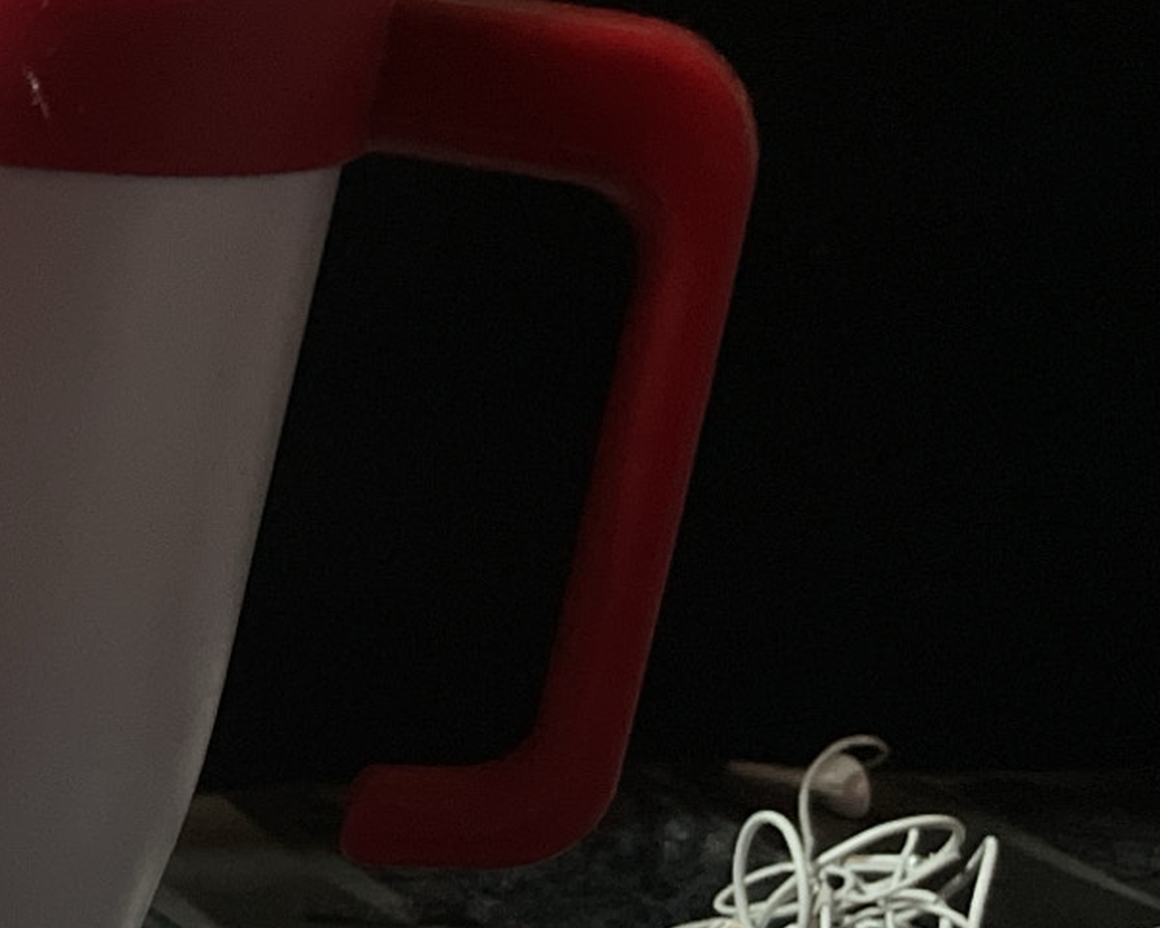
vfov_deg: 18.3
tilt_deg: -16.3
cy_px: 530
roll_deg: -6.1
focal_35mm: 84
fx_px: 2883
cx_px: -499
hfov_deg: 20.1
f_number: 1.6
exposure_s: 1/30
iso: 1000
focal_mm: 4.2
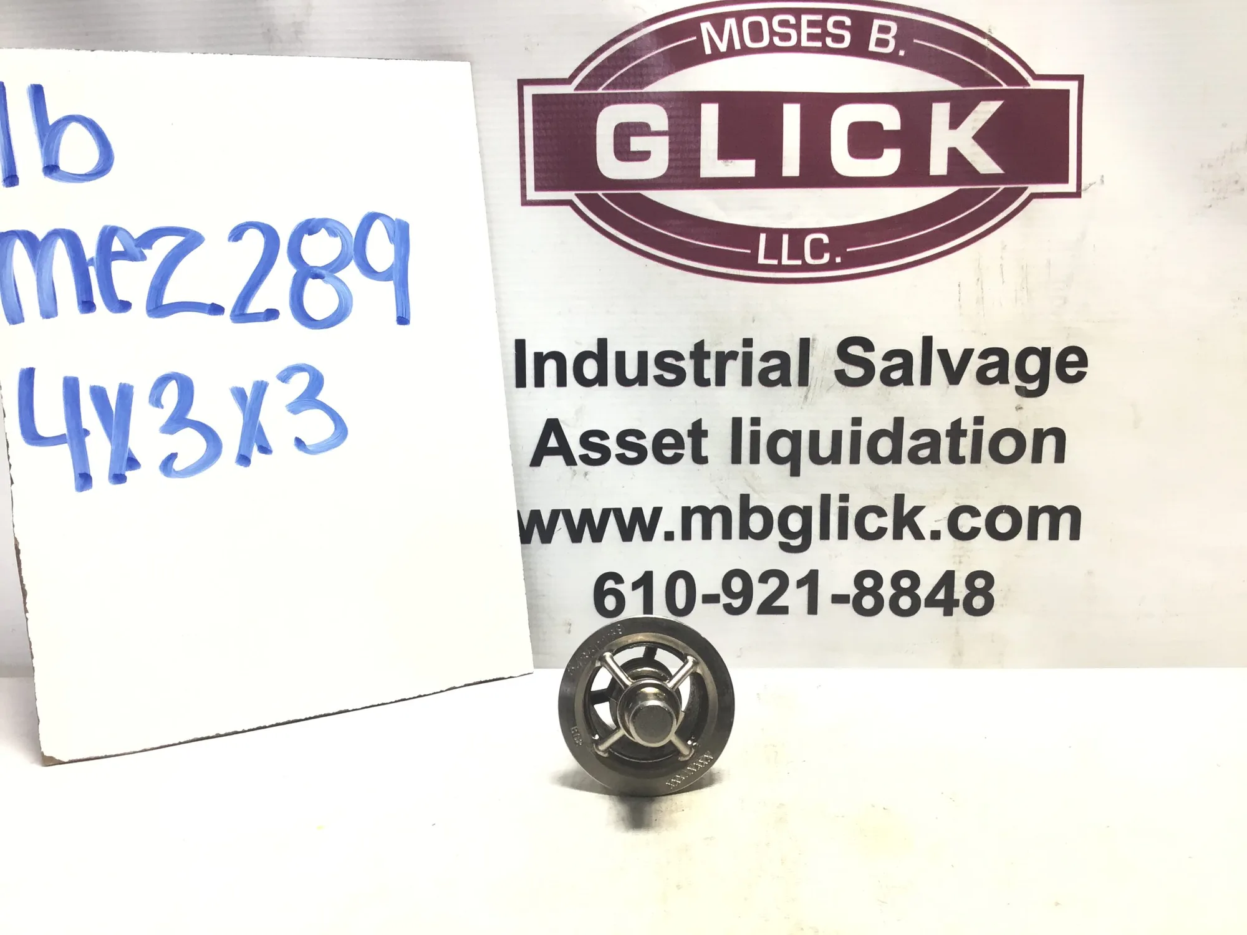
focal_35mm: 31
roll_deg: -0.7
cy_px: 468
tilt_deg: -11.3
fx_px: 1117
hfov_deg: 58.4
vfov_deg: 45.4
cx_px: 624
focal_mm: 3.3
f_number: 2.4
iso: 40
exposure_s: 1/120
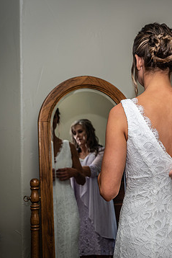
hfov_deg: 19.2
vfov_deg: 29.6
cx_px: 187
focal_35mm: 68
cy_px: 132
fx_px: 487
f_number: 4.5
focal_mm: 42
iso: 250
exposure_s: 1/160
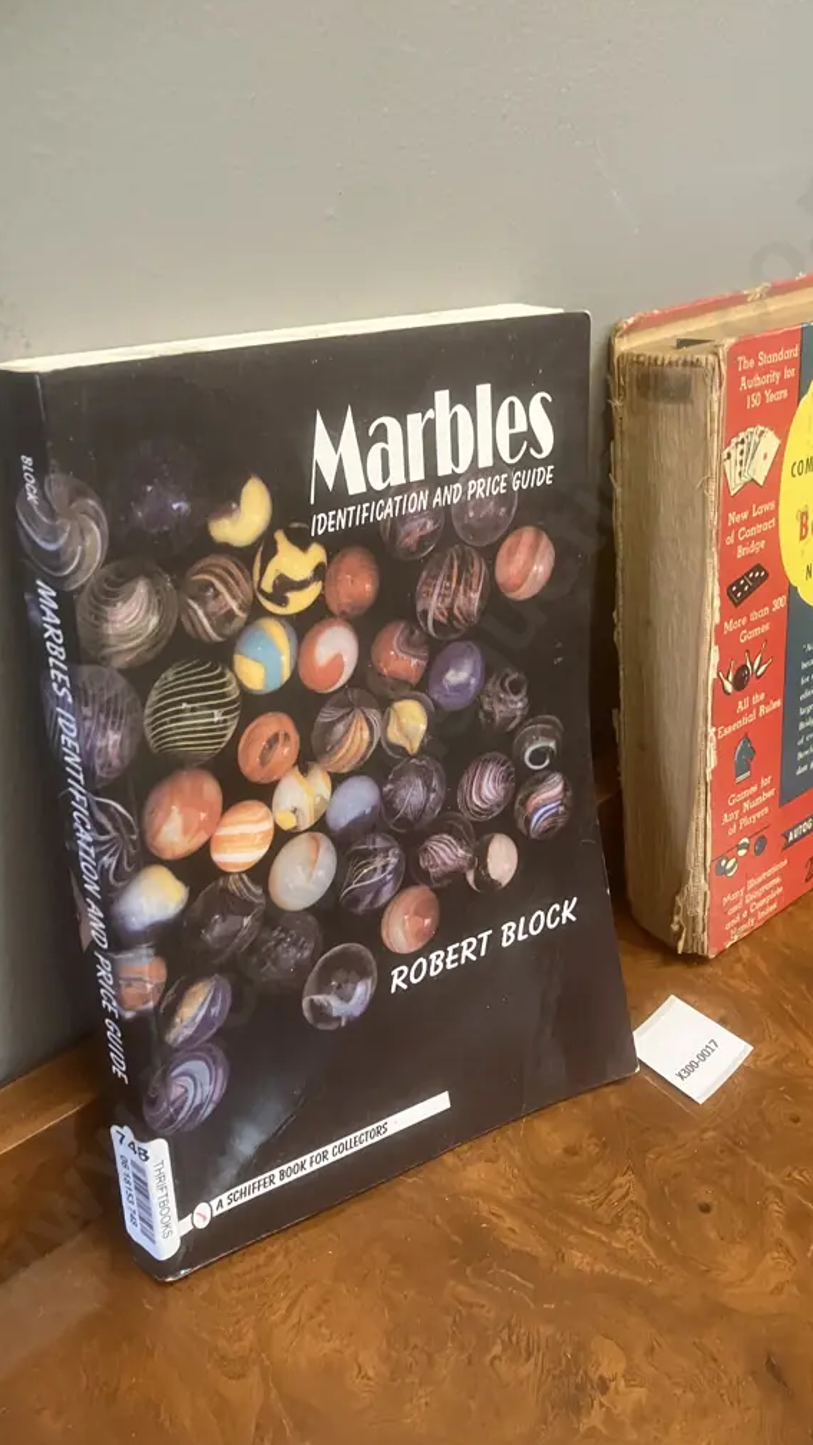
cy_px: 724
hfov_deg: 37.8
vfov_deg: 62.6
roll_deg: -4.8
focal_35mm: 31
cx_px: 434
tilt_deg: -30.9
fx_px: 1188
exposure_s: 1/50
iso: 320
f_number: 1.8
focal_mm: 3.99
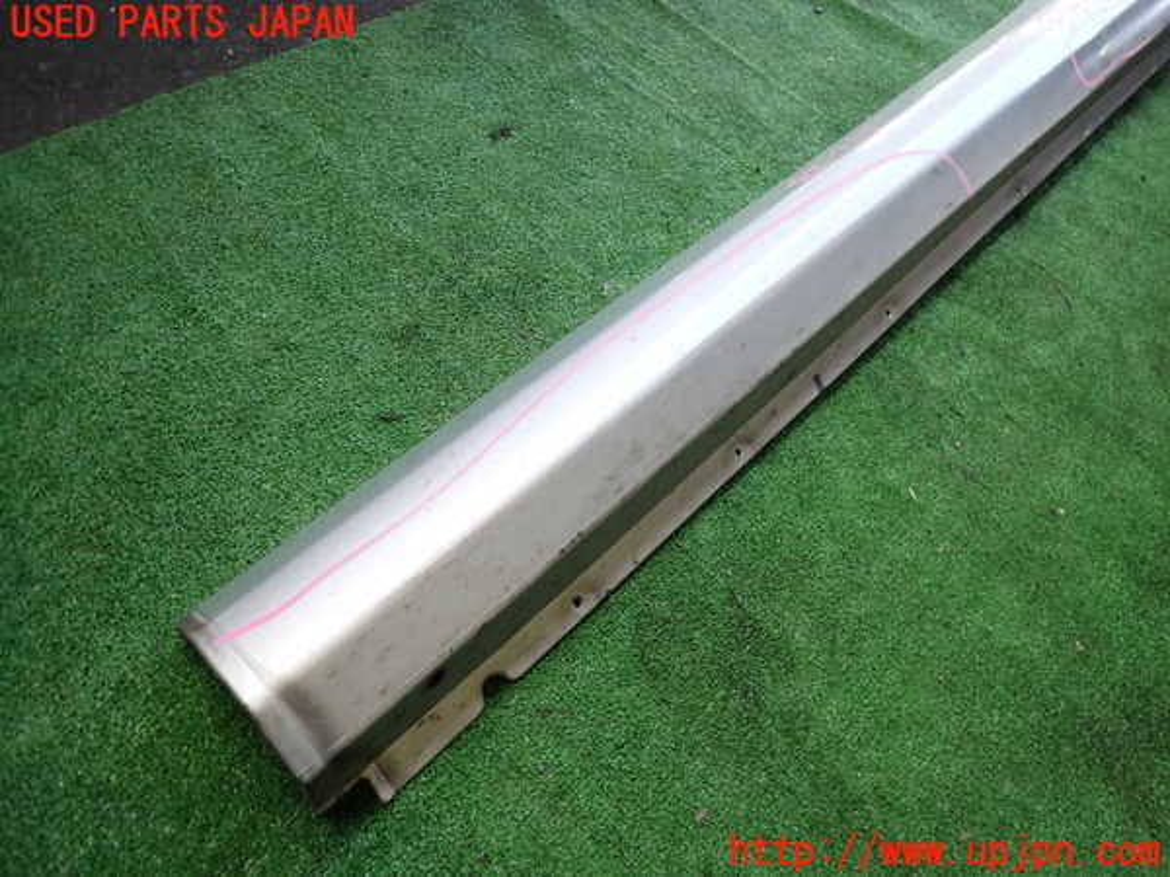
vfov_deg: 54.9
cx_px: 585
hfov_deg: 69.4
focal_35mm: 25
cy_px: 438
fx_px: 845
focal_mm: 4.5
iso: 125
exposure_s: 1/125
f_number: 2
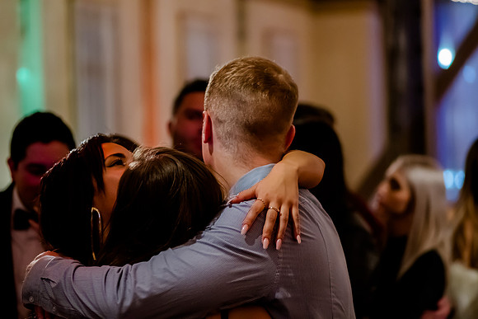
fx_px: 2092
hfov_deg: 13.0
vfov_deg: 8.7
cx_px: 239
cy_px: 160
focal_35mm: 158
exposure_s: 1/125
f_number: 2.8
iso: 4000
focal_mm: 105
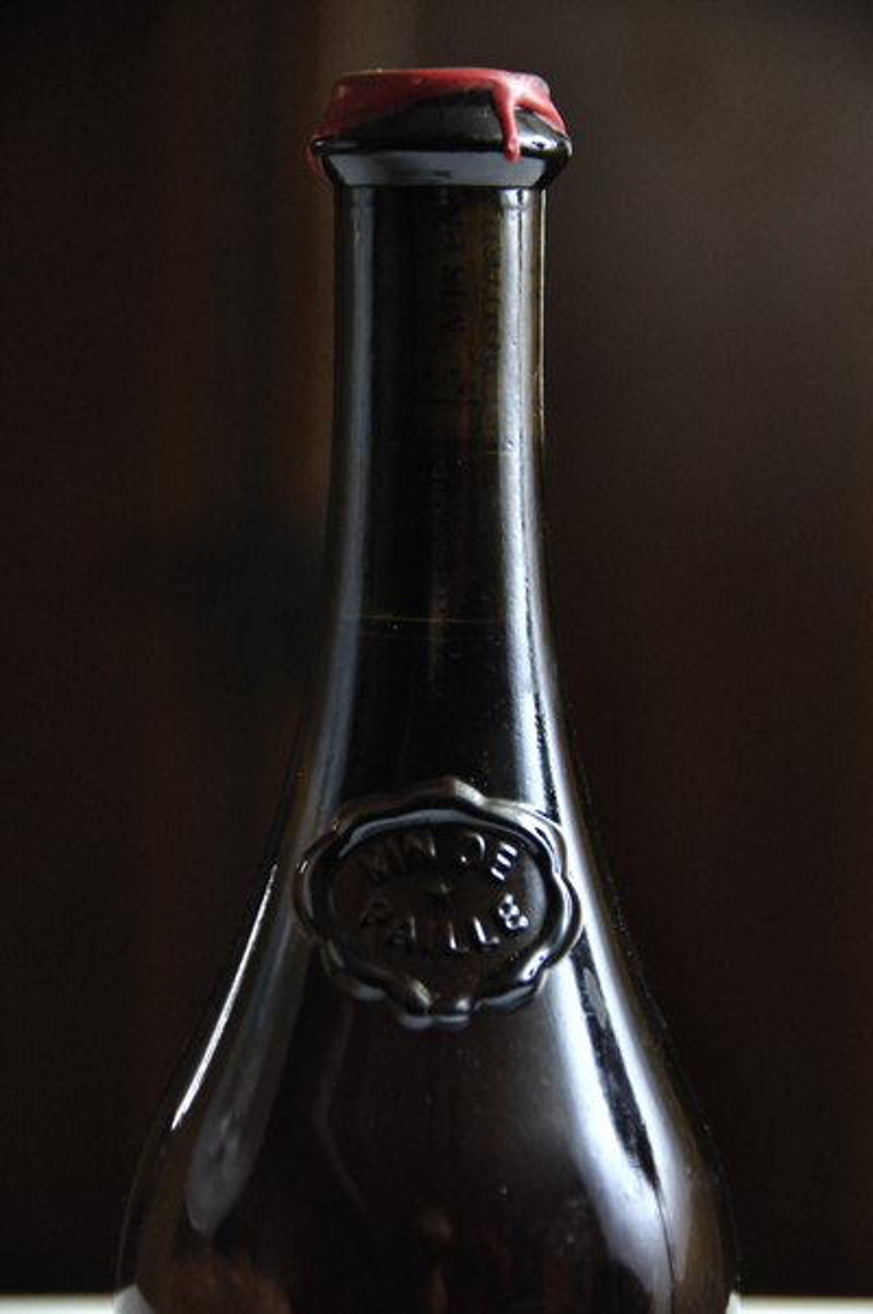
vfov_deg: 14.4
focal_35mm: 142
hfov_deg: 9.6
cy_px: 657
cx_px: 436
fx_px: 5195
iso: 1600
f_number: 5.3
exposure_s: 1/30
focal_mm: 95
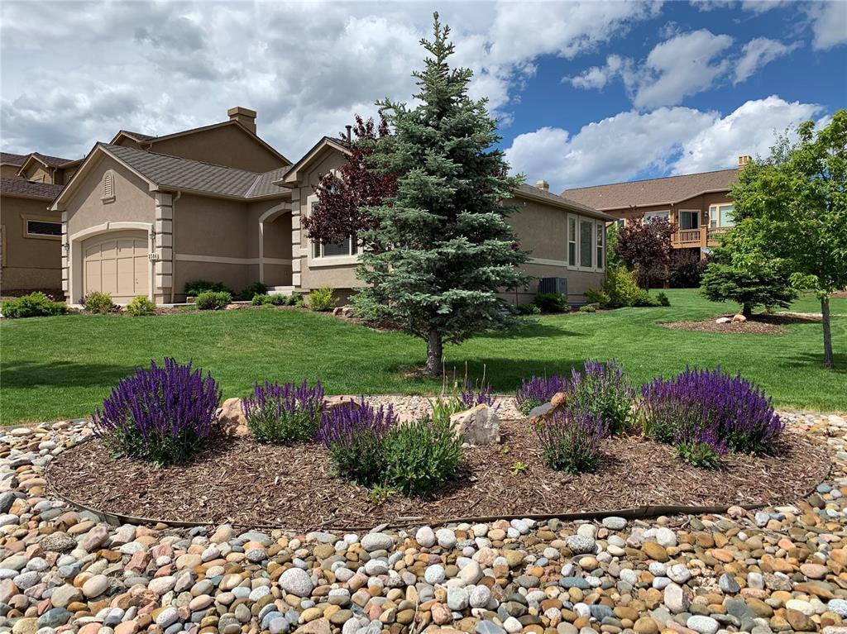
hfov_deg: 67.3
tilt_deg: -0.5
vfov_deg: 53.0
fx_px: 636
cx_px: 424
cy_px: 317
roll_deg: +0.5
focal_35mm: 26
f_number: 1.8
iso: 25
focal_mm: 4.25
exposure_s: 1/2545
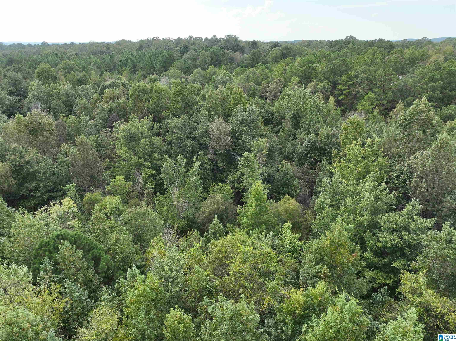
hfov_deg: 71.6
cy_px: 170
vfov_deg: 56.8
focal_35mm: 24
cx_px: 228
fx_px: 316
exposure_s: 1/800
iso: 400
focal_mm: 12.29
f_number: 2.8
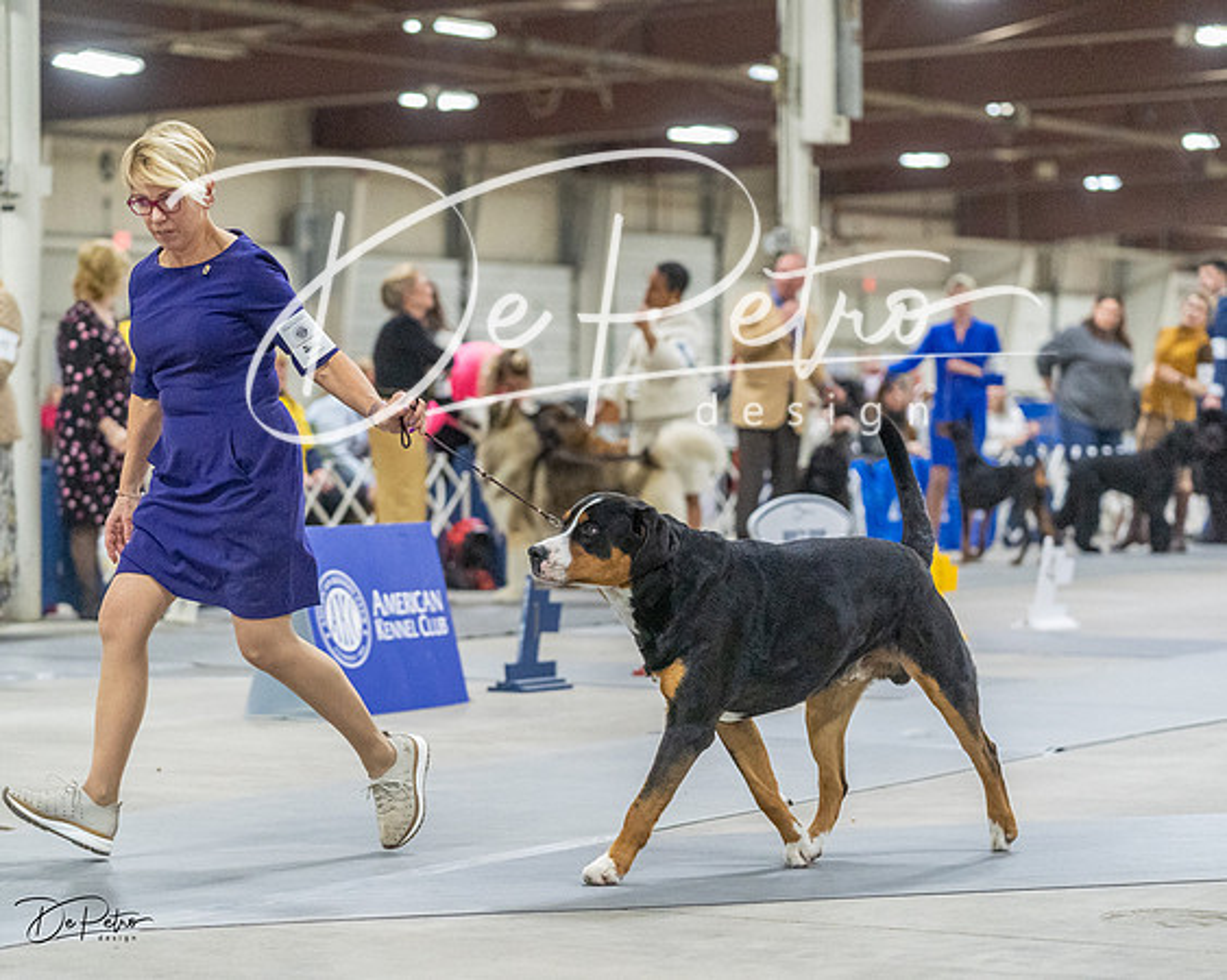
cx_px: 614
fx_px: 4374
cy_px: 490
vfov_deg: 12.8
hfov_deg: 16.0
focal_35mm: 121
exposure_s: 1/320
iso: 6400
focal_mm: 107
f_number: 3.2
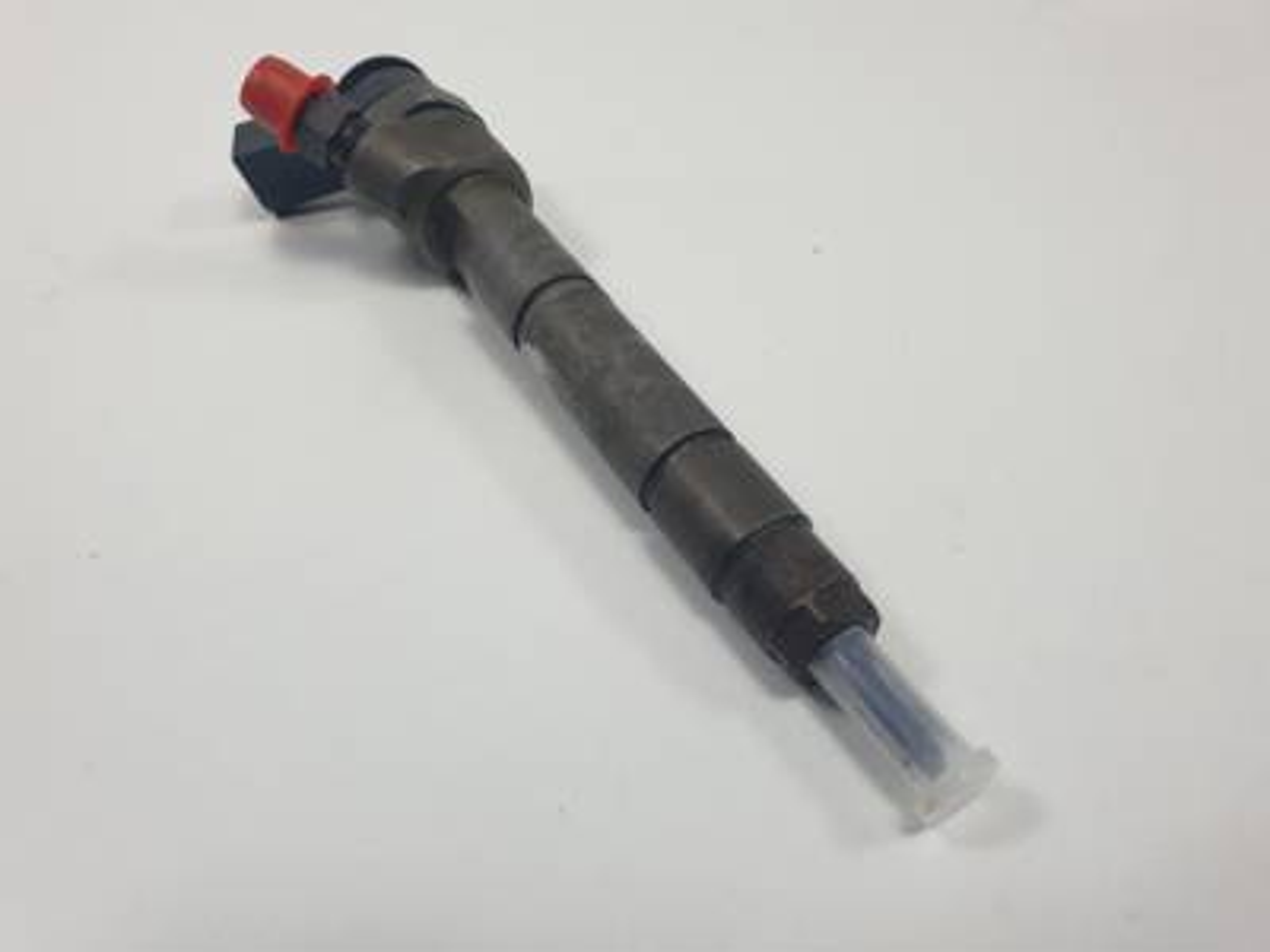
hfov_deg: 67.3
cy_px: 476
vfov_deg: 53.1
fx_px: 954
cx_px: 635
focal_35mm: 26
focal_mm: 4.3
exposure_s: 1/263
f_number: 2.4
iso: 50
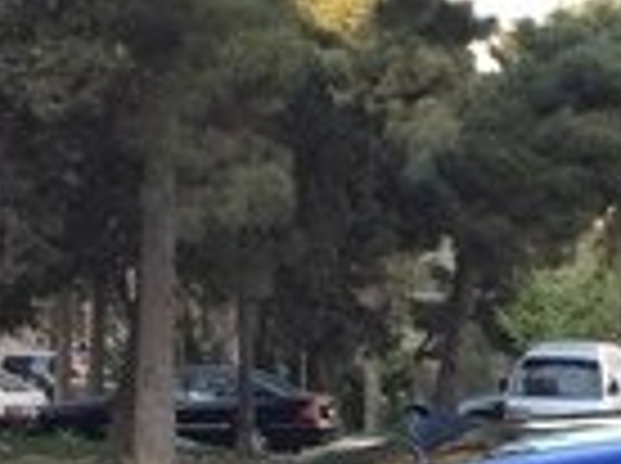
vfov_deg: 10.1
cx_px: 936
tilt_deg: -10.3
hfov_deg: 13.4
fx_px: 2489
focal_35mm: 139
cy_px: 822
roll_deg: -0.6
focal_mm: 4.15
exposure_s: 1/102
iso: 32
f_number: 2.2
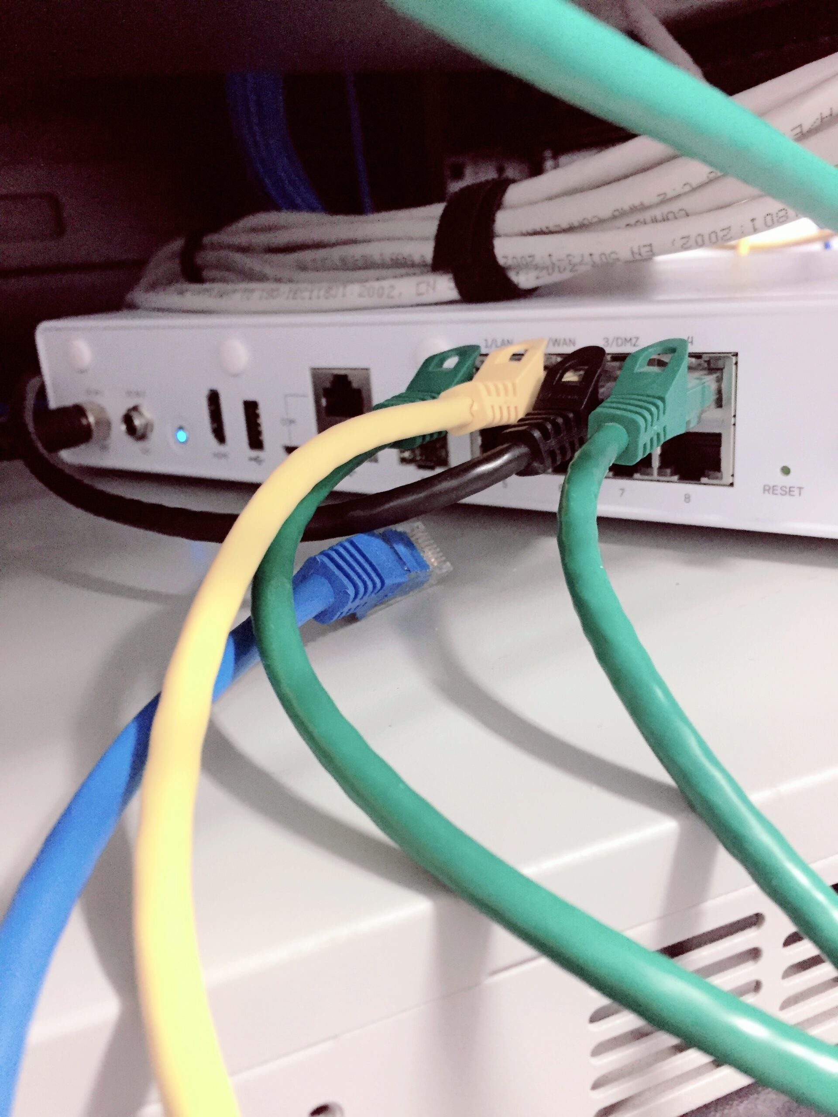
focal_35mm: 29
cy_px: 558
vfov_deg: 61.7
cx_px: 419
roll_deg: +3.8
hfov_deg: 48.2
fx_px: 936
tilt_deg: -17.5
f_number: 2.2
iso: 250
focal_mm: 4.15
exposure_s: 1/20
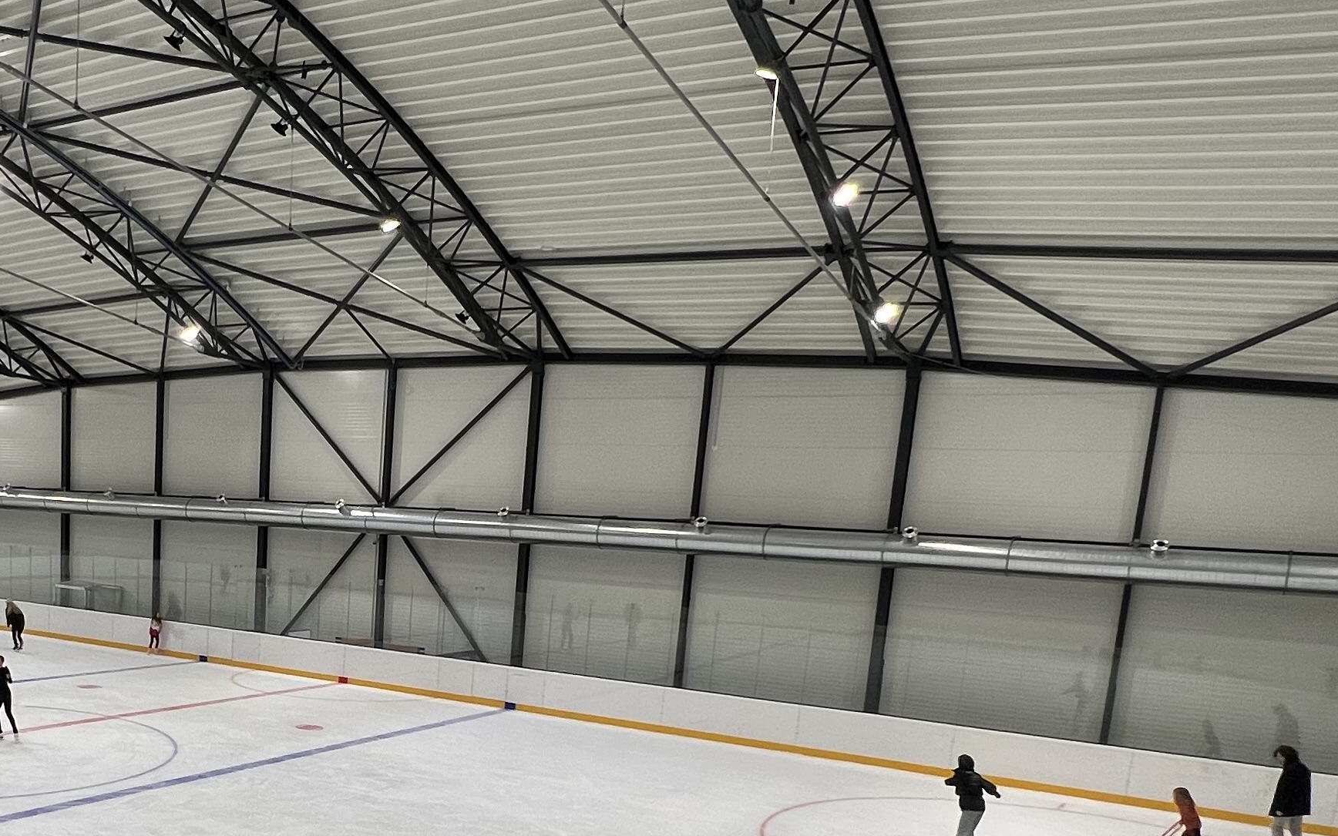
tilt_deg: -10.6
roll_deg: -3.2
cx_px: 307
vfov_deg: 37.2
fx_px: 1167
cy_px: 731
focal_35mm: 32
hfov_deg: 56.2
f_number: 1.8
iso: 100
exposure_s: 1/99
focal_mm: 1.57
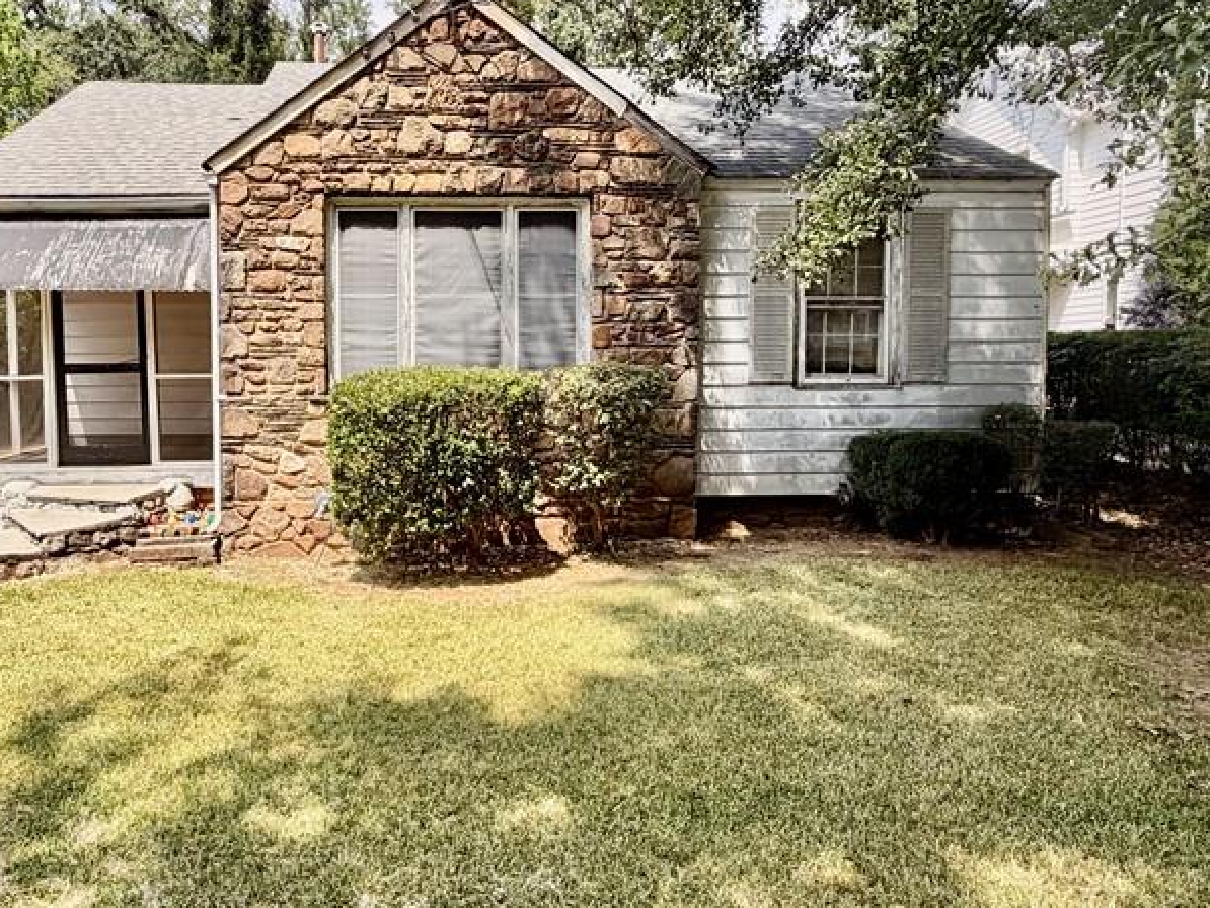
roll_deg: +1.2
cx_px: 434
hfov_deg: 70.1
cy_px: 411
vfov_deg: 56.7
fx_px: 839
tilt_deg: -2.9
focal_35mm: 24
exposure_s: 1/770
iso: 40
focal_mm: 2.22
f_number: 2.2
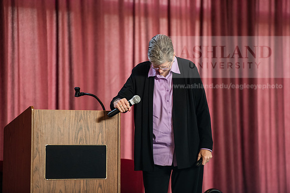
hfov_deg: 10.3
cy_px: 96
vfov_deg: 6.9
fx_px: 1611
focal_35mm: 200
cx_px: 145
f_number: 3.2
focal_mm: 200
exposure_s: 1/200
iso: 2500
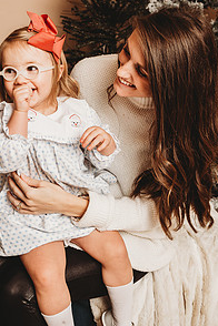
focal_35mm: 52
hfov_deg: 25.8
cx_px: 69
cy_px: 96
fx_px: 472
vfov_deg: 37.6
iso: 100
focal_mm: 34
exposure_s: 1/160
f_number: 4
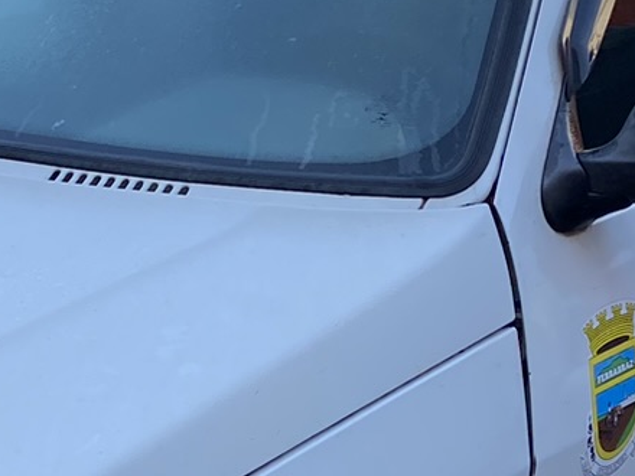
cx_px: 120
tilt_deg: -19.8
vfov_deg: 12.1
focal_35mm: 121
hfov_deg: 16.2
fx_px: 2220
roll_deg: -1.7
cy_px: 476
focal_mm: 4.25
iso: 32
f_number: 1.8
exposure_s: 1/436
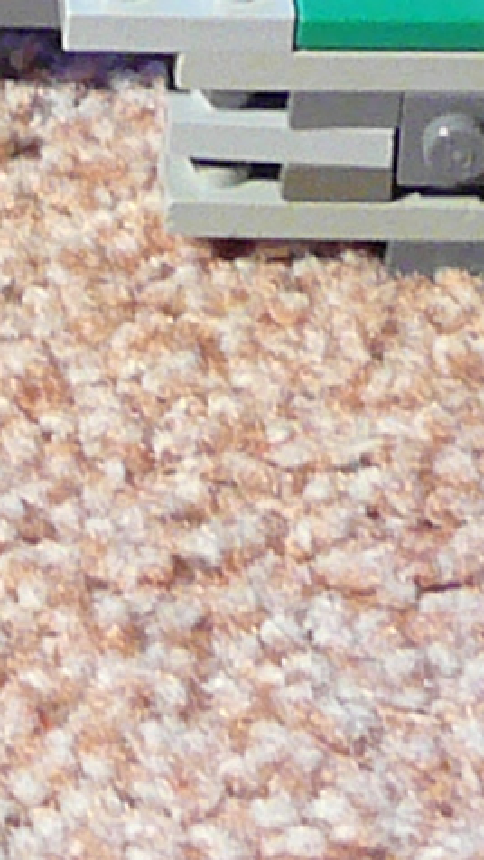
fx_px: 4674
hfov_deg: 5.8
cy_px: -867
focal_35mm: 205
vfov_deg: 9.8
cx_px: -423
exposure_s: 1/10
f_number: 2.8
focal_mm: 5.2
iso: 200
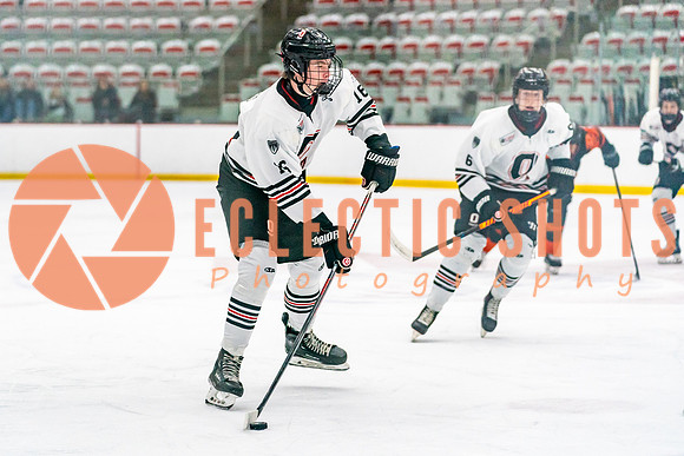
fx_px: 2590
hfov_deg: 15.0
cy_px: 224
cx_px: 257
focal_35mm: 136
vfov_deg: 10.1
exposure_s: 1/1250
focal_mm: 108
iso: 3200
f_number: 2.8
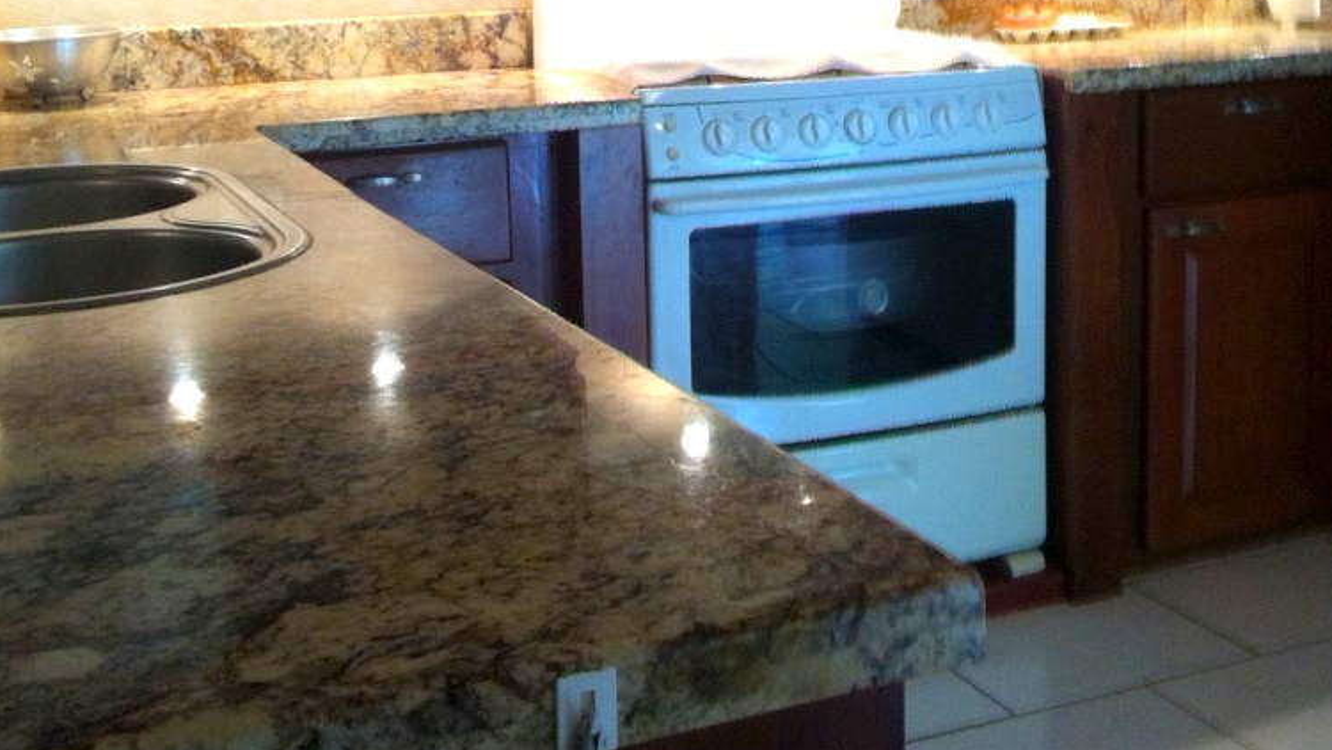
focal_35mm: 52
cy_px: 116
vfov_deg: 22.6
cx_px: 674
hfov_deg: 39.9
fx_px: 1837
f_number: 2.8
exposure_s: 1/15
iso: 200
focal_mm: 3.85
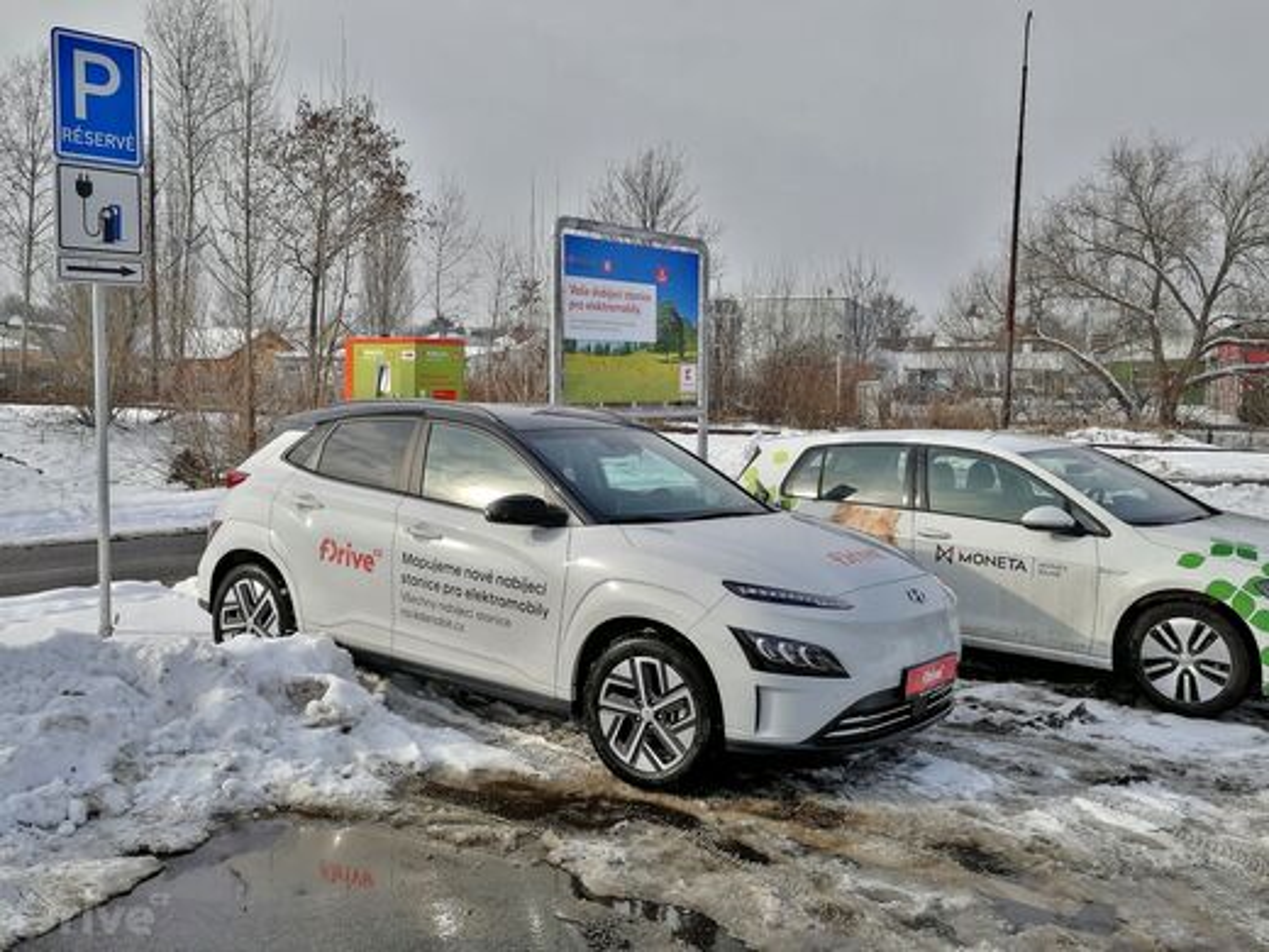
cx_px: 634
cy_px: 476
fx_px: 1283
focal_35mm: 35
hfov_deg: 52.6
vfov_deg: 40.7
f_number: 1.8
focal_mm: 5.3
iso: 50
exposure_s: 1/1133
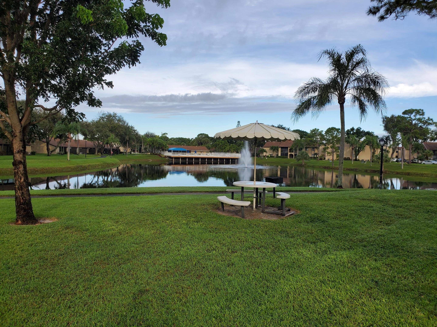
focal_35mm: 26
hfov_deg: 67.3
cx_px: 218
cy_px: 164
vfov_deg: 53.1
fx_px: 328
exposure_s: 1/897
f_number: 2.4
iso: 50
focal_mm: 4.3
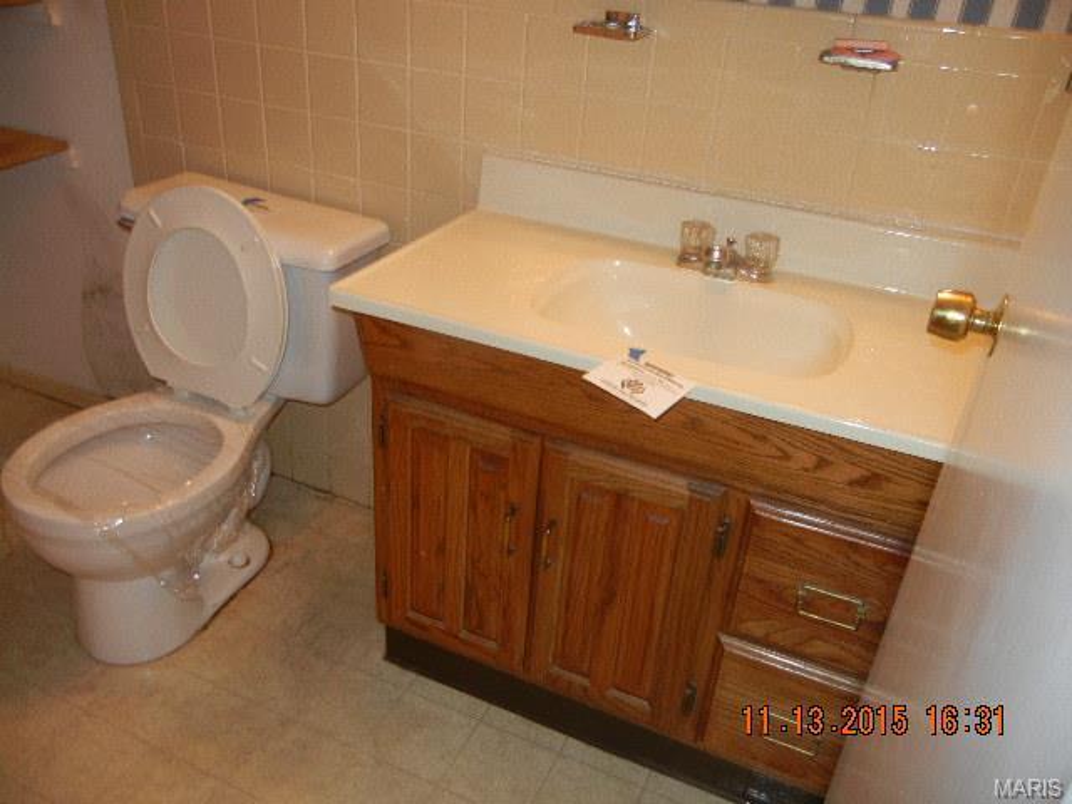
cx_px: 536
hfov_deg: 60.0
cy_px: 402
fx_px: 929
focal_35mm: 30
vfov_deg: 46.8
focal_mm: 5.4
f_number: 3.5
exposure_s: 1/30
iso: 200
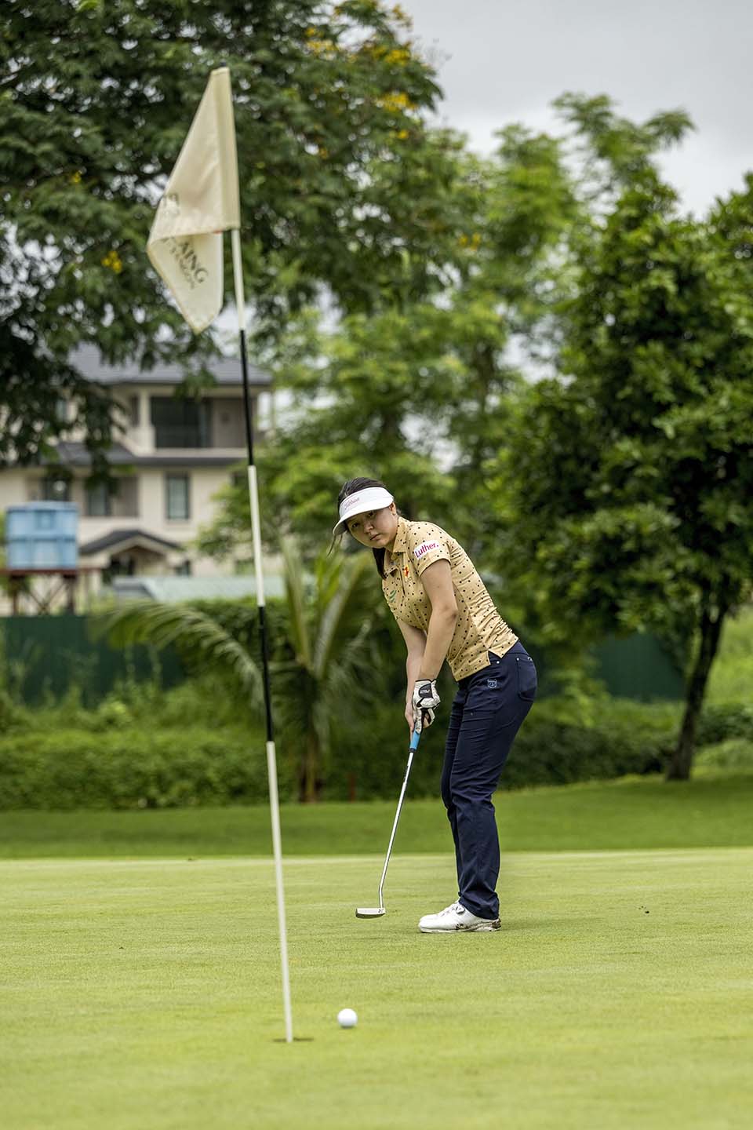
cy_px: 565
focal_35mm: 125
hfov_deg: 11.0
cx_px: 376
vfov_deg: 16.4
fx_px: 3922
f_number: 3.5
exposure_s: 1/5000
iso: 800
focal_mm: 125
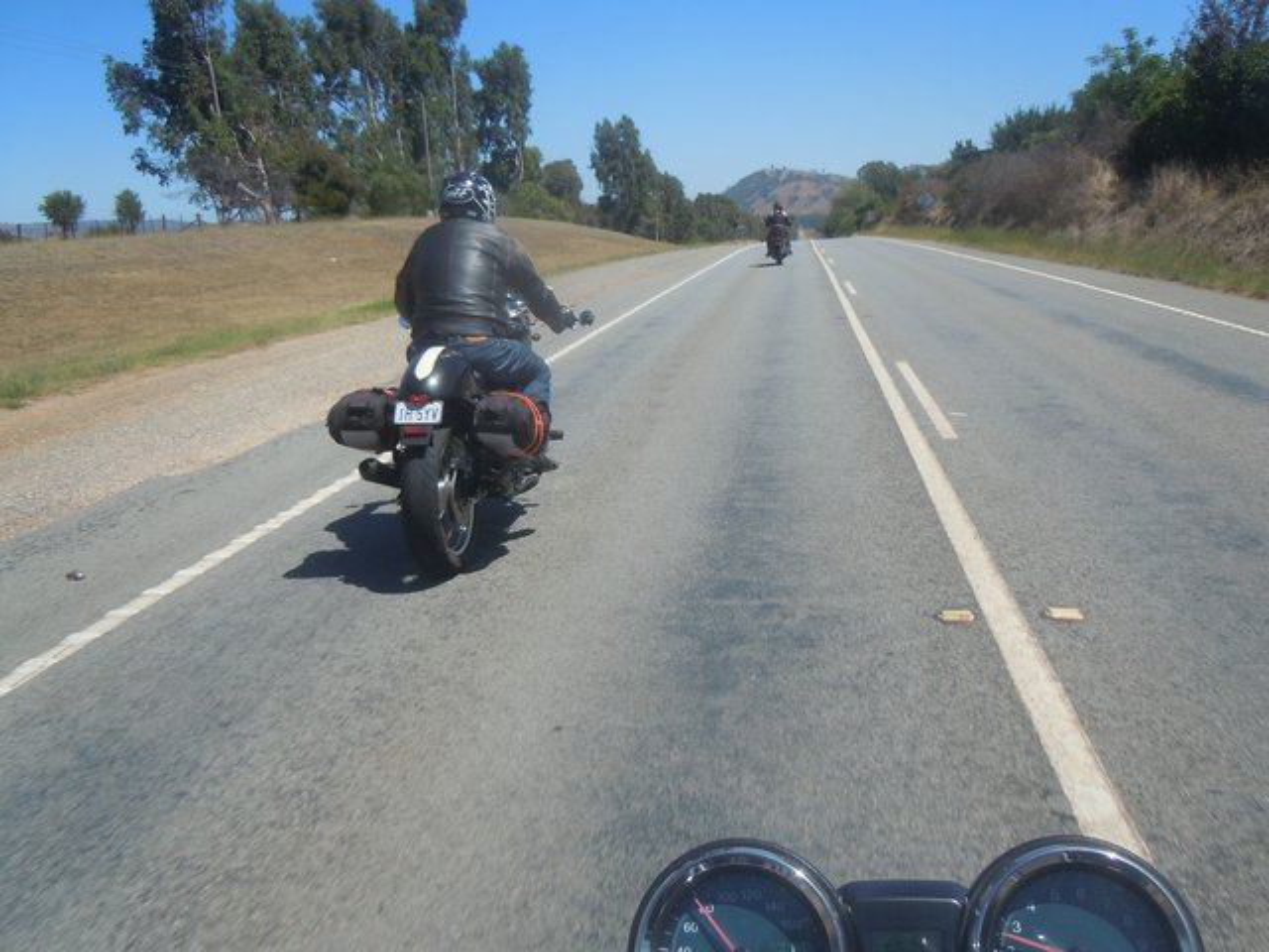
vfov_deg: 46.8
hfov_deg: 60.0
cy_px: 476
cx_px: 634
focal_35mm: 30
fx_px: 1100
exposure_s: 1/1000
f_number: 3.5
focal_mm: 5.4
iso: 100
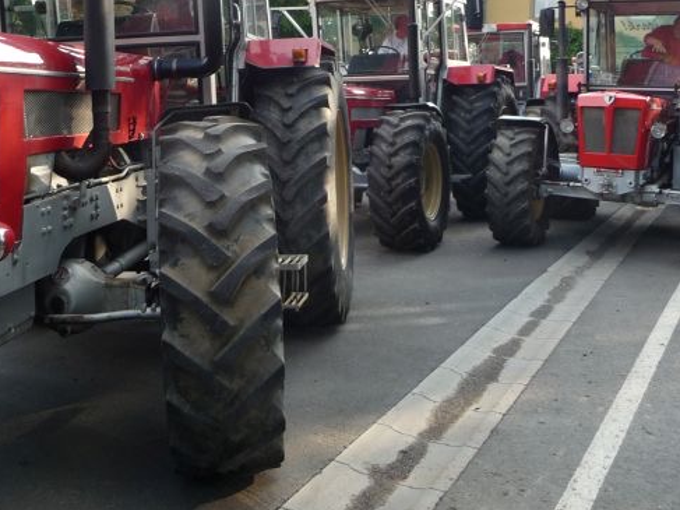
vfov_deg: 30.8
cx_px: 214
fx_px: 903
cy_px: 105
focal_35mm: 46
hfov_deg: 40.6
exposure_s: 1/125
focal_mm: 4.7
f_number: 3.3
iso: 100
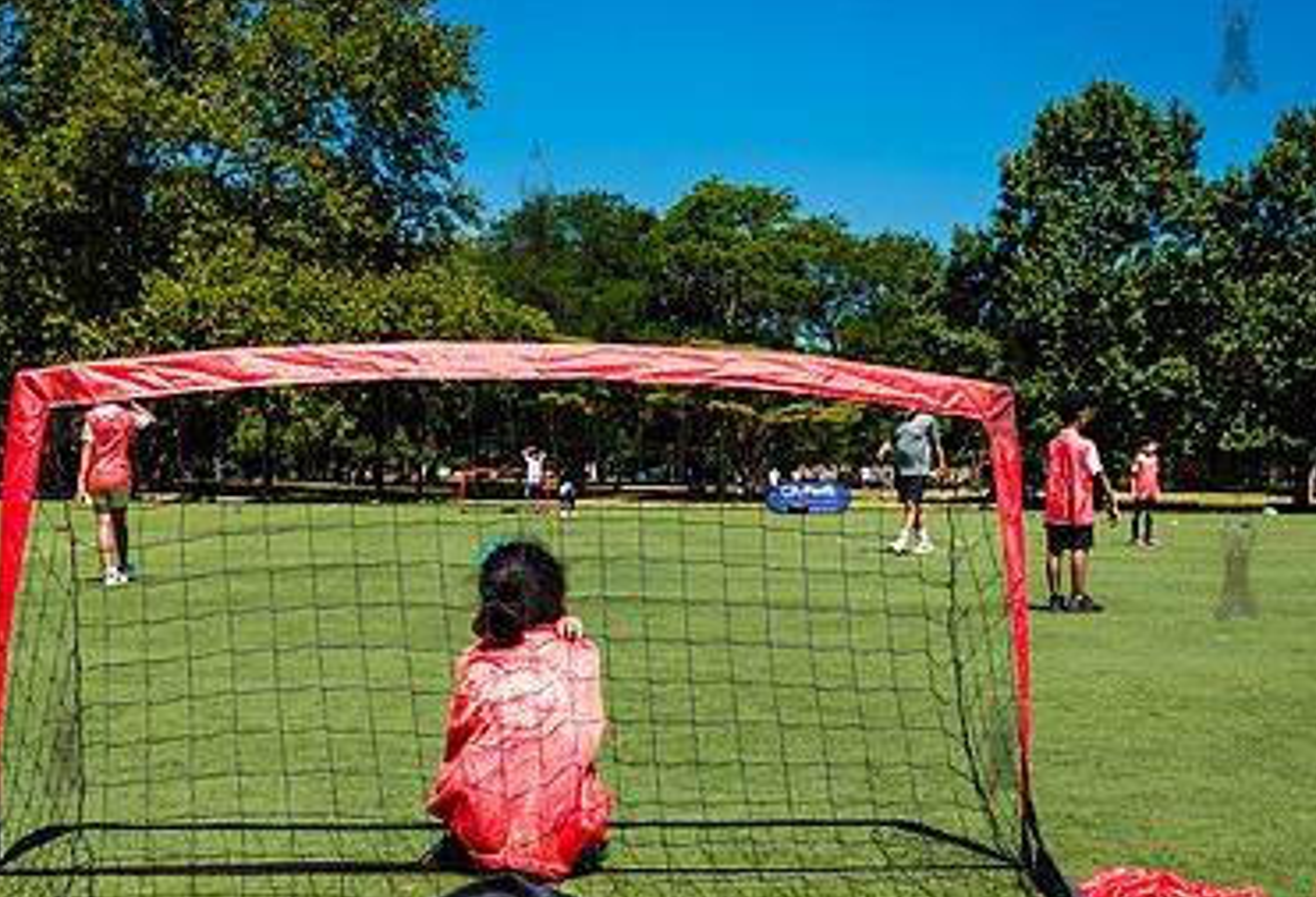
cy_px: 634
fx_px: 1951
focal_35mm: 53
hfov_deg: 37.2
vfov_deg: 25.7
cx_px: 603
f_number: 4
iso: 200
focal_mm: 26
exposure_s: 1/1250
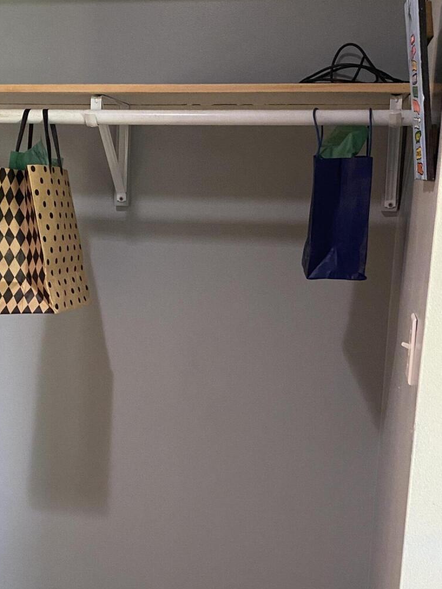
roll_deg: -0.5
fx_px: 885
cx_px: 125
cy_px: 379
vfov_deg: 36.5
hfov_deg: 27.7
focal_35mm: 52
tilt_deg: -12.3
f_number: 1.8
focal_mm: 4.25
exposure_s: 1/60
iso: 400
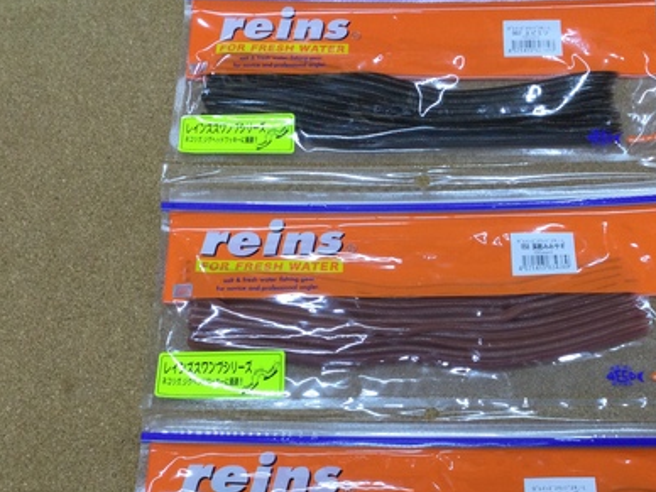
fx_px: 910
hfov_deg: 39.3
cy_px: 330
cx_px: 423
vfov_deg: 30.0
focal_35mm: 48
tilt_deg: -68.1
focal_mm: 3.3
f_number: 2.4
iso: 25
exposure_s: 1/40
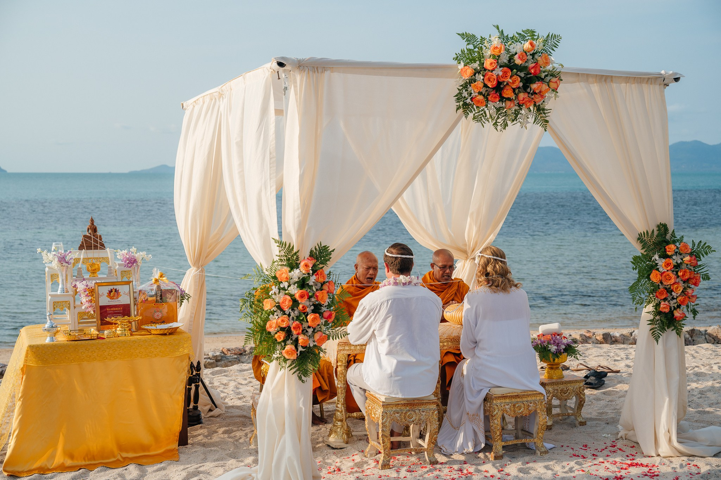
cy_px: 240
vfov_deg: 28.3
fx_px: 952
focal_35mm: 48
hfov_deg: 41.5
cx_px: 360
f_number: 4
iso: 100
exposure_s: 1/500
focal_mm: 47
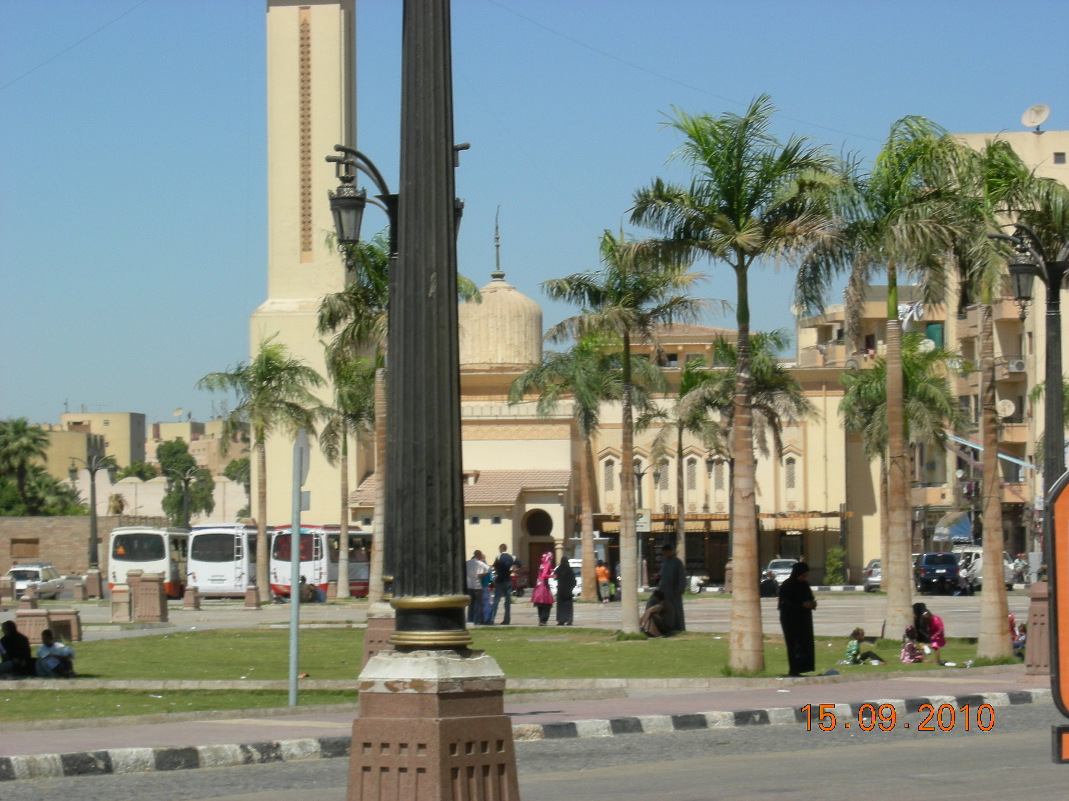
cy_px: 400
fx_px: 3891
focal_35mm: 126
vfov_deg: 11.8
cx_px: 534
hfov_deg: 15.6
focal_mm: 26.3
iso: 64
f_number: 6.5
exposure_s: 1/246
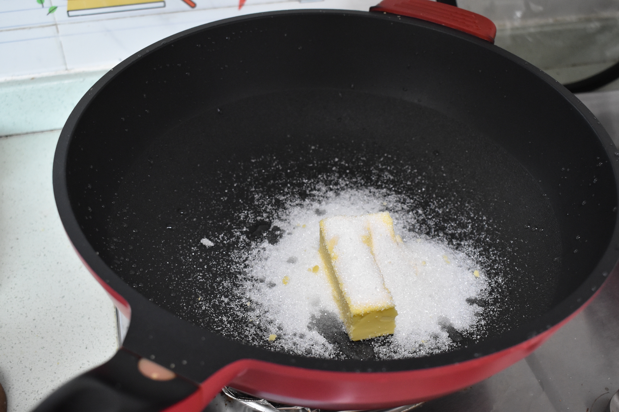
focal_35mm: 38
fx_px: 645
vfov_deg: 35.5
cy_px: 206
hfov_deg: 51.3
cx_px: 310
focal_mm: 25
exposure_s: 1/40
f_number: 5
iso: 1800
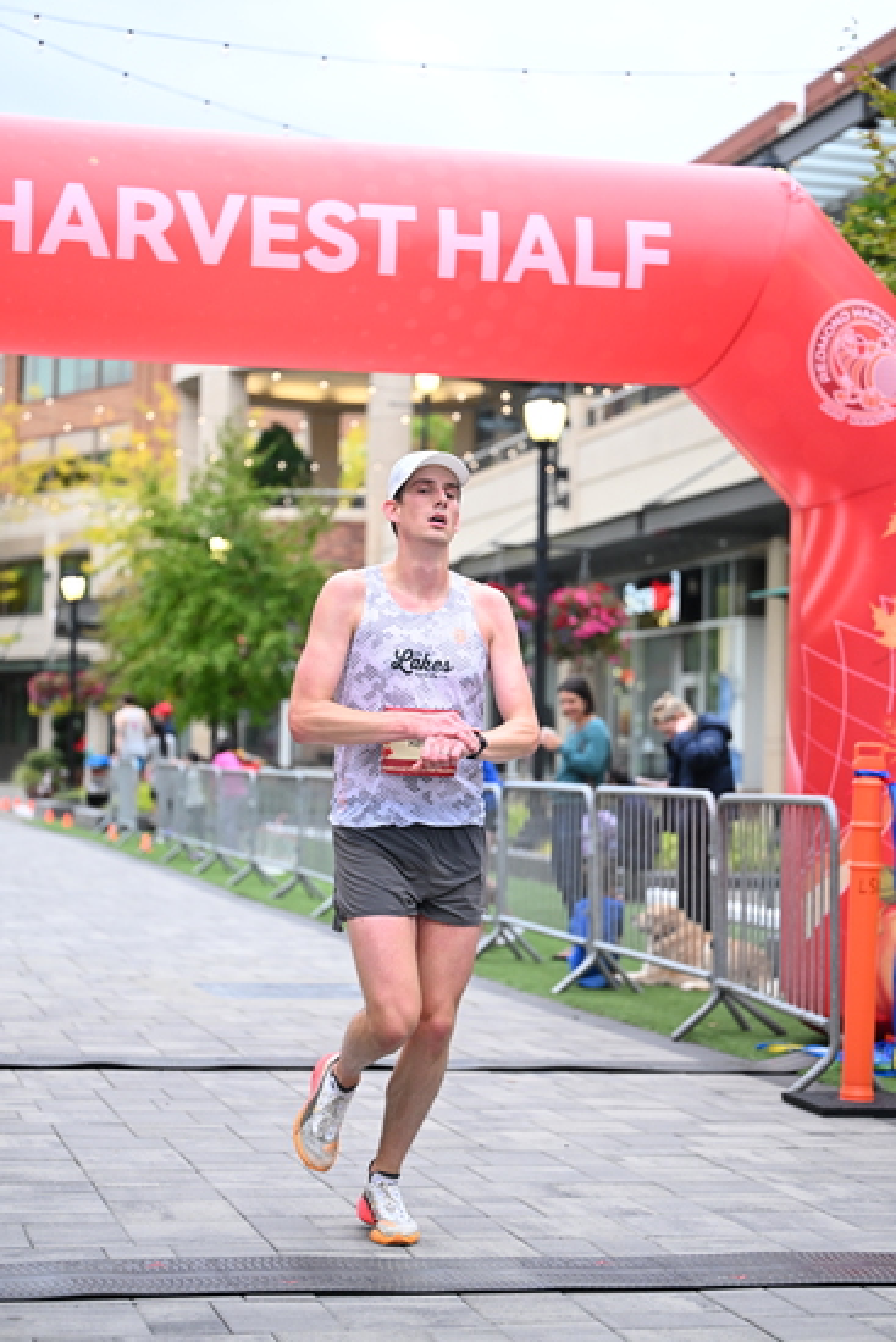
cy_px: 671
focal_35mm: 70
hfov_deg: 19.5
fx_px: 2611
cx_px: 448
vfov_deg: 28.8
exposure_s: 1/800
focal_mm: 70
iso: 1600
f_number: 2.8
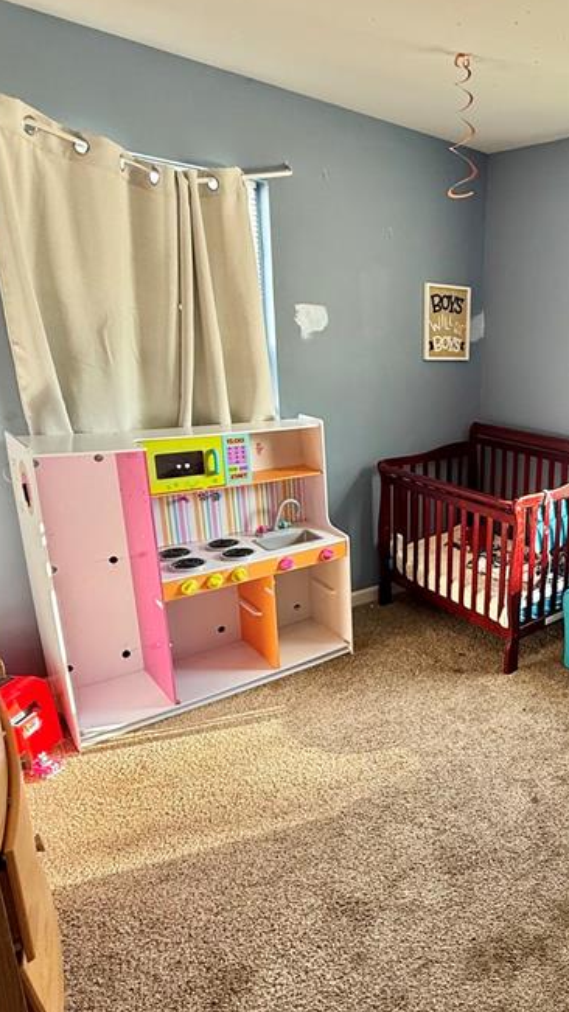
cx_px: 555
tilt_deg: -14.5
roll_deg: -3.0
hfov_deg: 42.0
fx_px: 644
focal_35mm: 24
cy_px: 501
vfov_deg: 76.3
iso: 160
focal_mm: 2.22
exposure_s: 1/99
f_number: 2.2
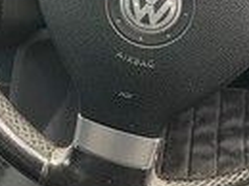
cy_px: -25
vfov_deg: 19.9
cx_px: 170
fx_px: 503
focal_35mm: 70
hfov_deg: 27.6
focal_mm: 4.2
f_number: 1.6
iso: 250
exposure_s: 1/60
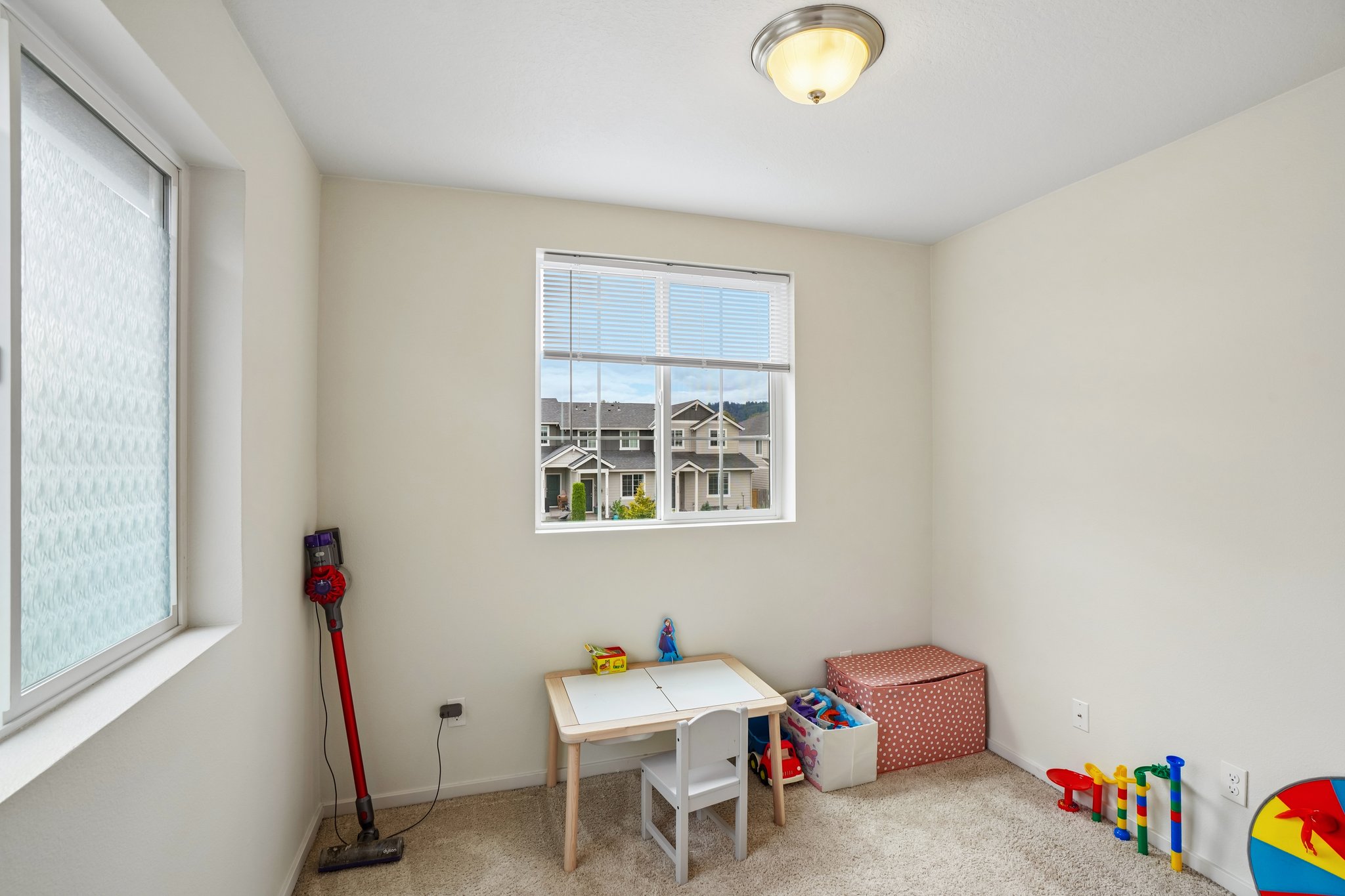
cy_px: 448
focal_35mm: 16
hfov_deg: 96.7
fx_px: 598
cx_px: 672
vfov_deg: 73.7
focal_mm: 16
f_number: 8
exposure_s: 1/160
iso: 400
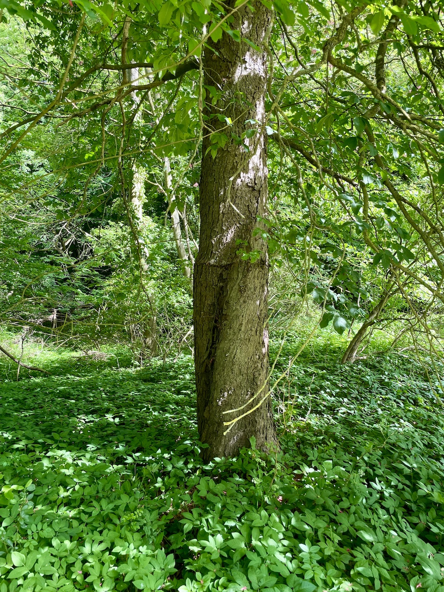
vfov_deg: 67.3
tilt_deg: -1.6
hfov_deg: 53.1
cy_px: 296
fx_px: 445
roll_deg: +0.1
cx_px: 222
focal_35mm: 26
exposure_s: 1/121
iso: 50
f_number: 1.6
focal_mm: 4.2
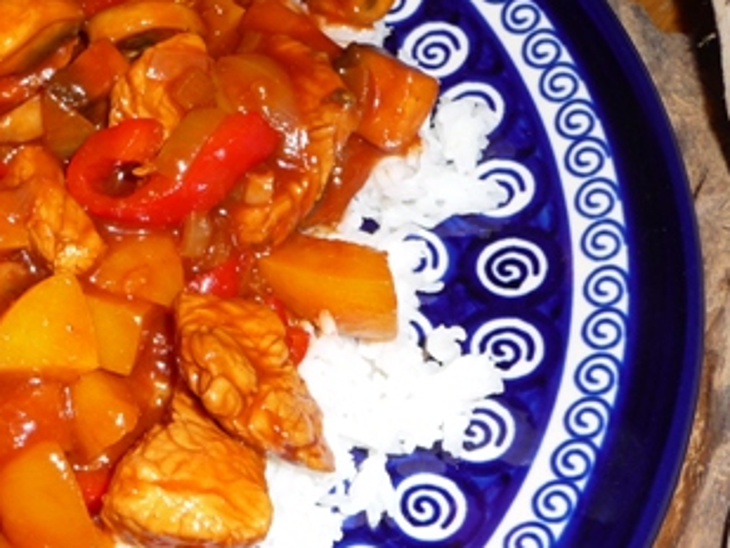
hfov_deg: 31.2
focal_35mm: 58
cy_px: 267
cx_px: 33
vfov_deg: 25.2
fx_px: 1224
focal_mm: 4.7
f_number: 3.3
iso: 100
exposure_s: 1/30
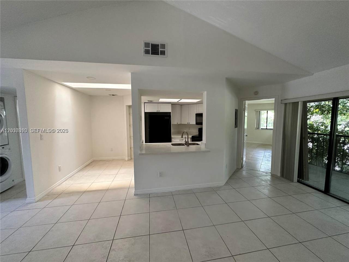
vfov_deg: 85.7
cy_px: 131
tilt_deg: -5.0
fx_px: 141
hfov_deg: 102.1
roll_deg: -0.1
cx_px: 174
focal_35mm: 14
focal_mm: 2.22
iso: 250
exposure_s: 1/120
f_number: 2.2
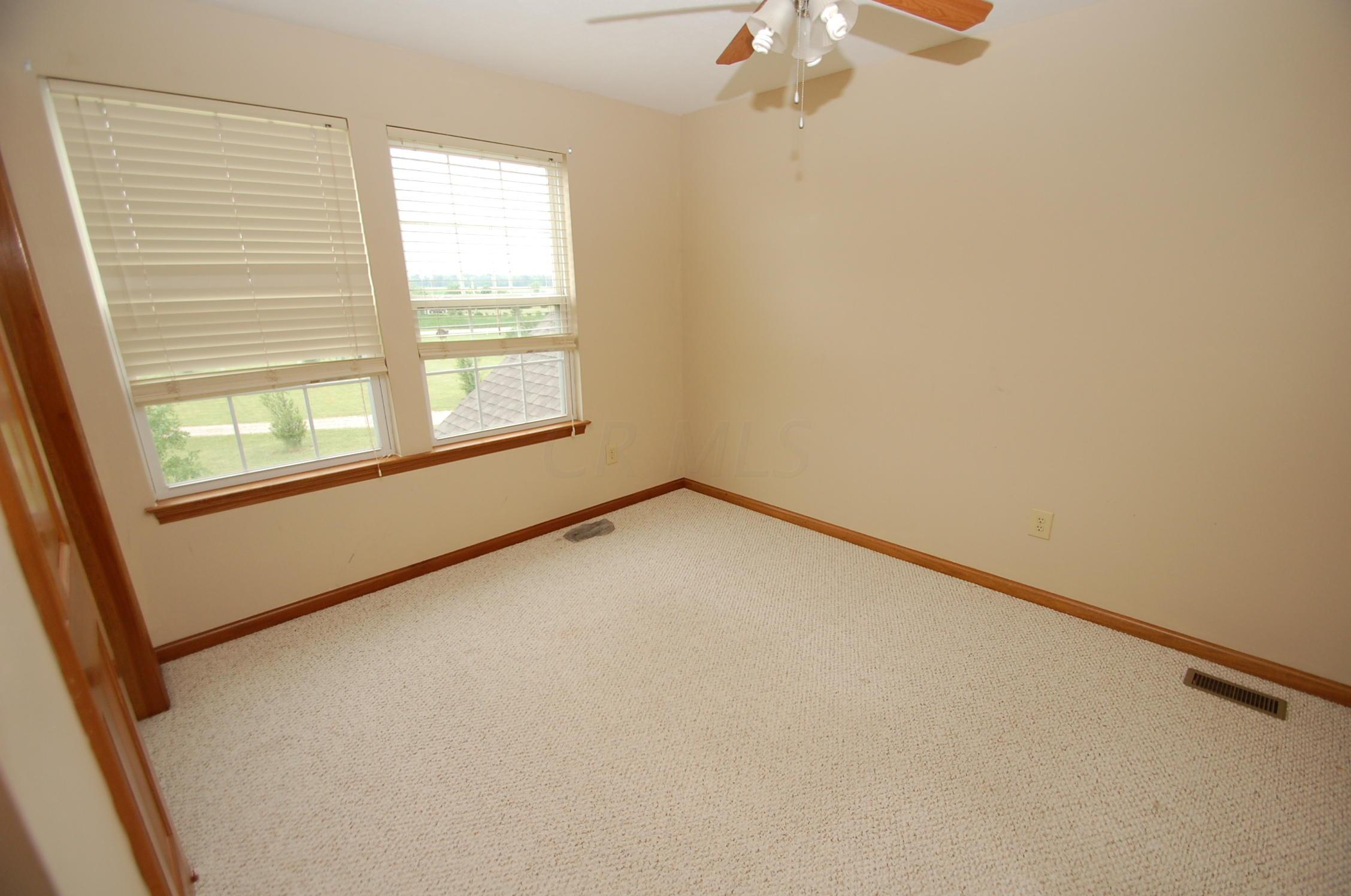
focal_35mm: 15
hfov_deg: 100.5
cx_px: 676
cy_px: 448
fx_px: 562
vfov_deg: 77.1
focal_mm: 10
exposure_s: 1/60
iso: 400
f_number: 4
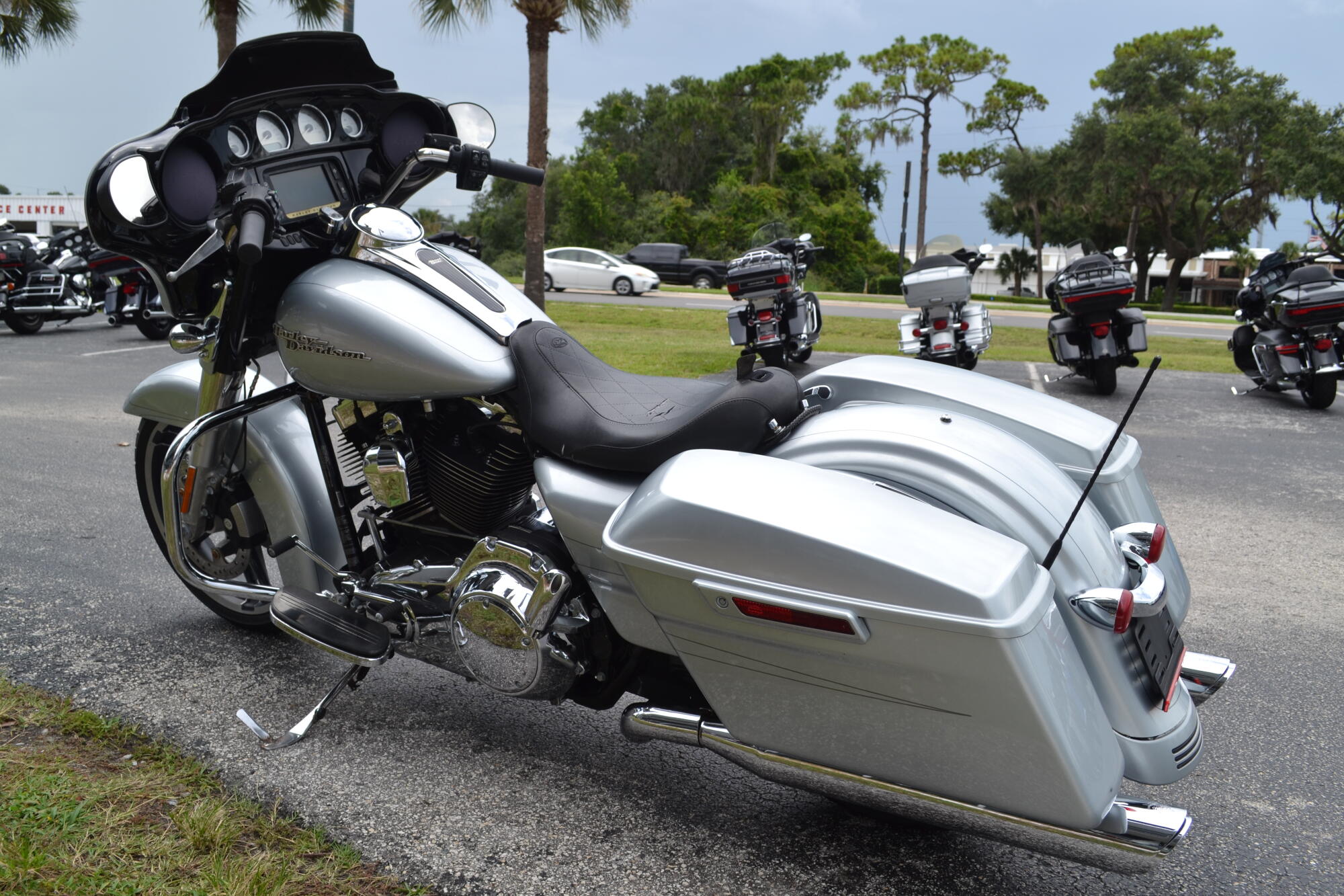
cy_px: 448
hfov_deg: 61.9
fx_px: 1120
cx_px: 672
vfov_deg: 43.6
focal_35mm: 30
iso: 100
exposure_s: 1/200
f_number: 7.1
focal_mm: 20
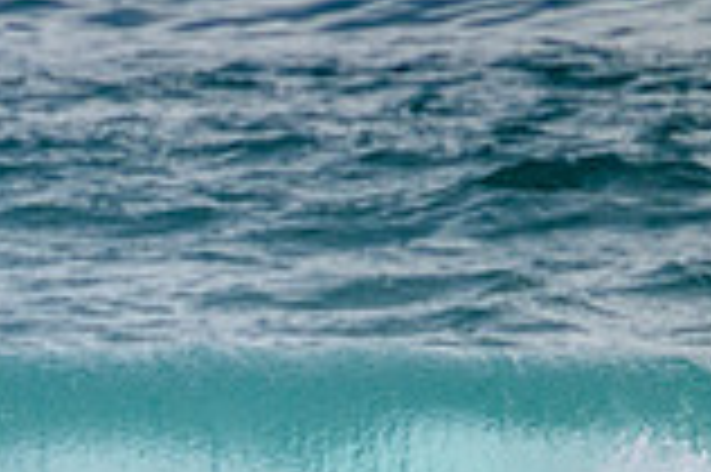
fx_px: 57945
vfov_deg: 0.5
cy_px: 757
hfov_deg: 0.7
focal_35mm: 2937
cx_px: -554
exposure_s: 1/2000
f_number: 11
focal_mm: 800
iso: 1000
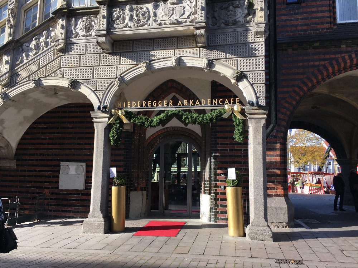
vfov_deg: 48.2
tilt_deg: +7.3
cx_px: 179
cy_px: 134
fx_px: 300
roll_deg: -0.6
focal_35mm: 29
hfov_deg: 61.7
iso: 25
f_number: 2.2
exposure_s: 1/366
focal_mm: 4.15
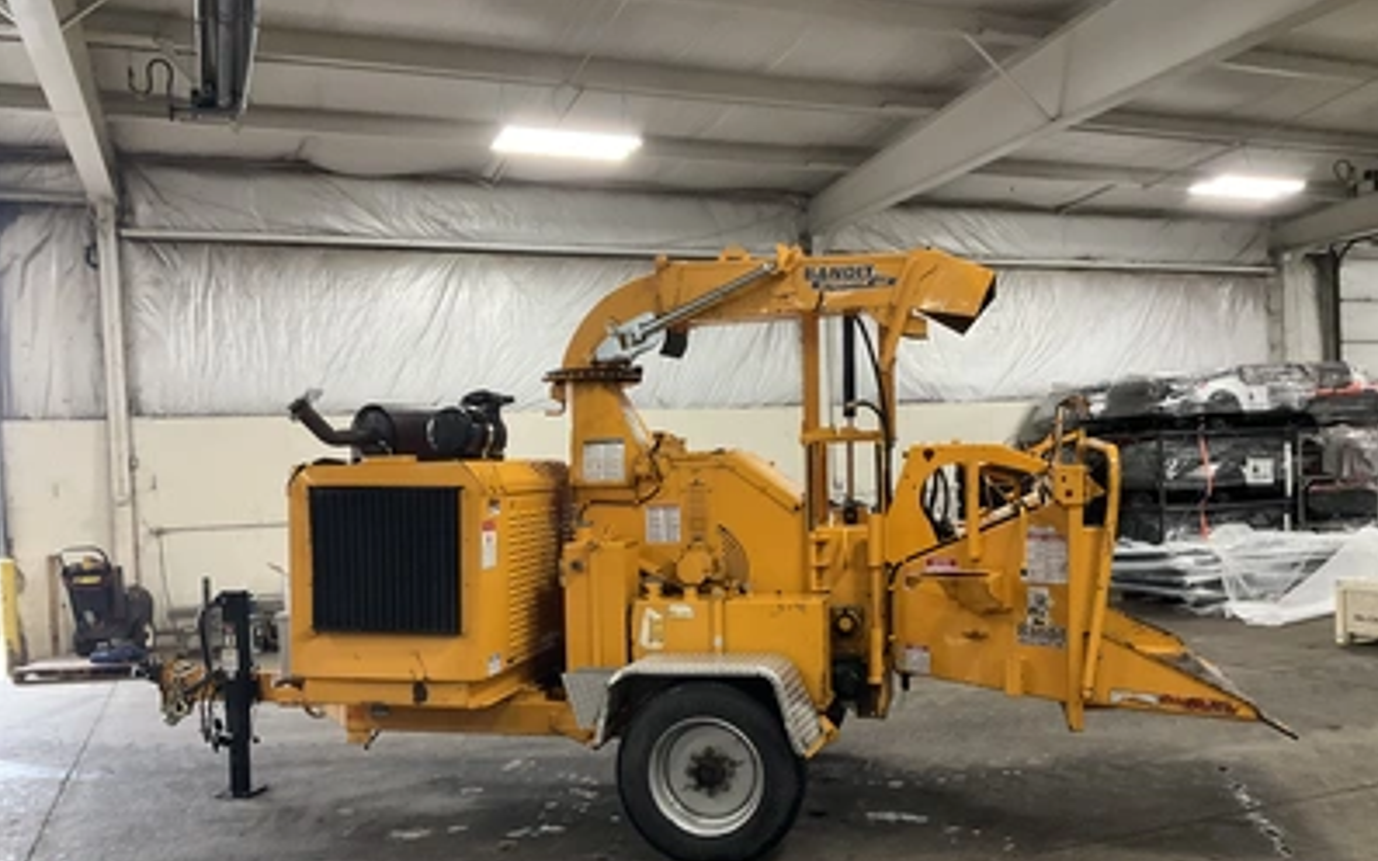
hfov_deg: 61.2
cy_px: 514
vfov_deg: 40.4
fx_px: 1164
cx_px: 687
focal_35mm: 31
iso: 160
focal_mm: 3
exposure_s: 1/60
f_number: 1.8
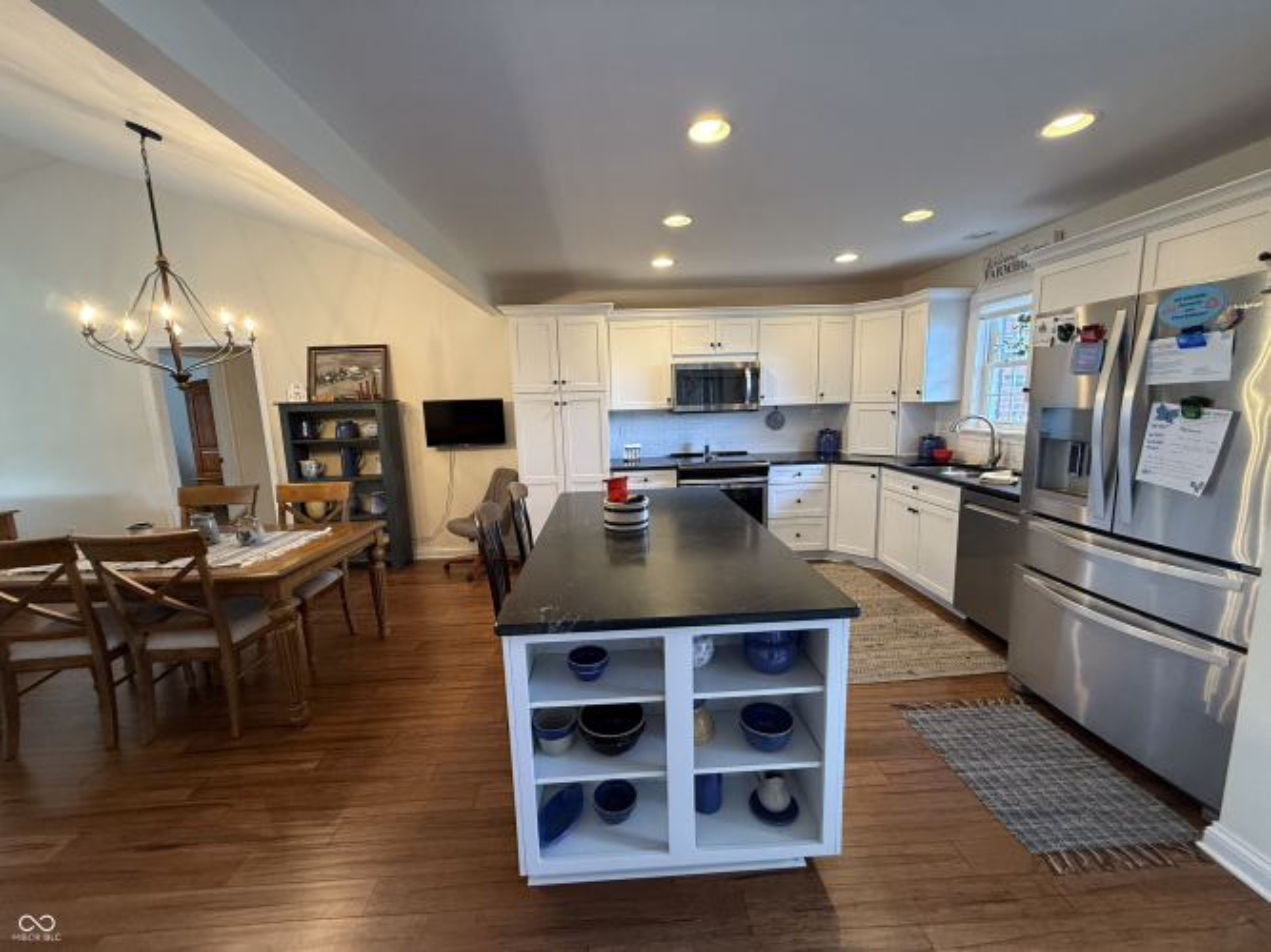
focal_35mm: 14
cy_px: 476
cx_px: 636
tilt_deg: -7.6
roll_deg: +2.0
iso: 250
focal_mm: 2.22
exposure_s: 1/60
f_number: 2.2
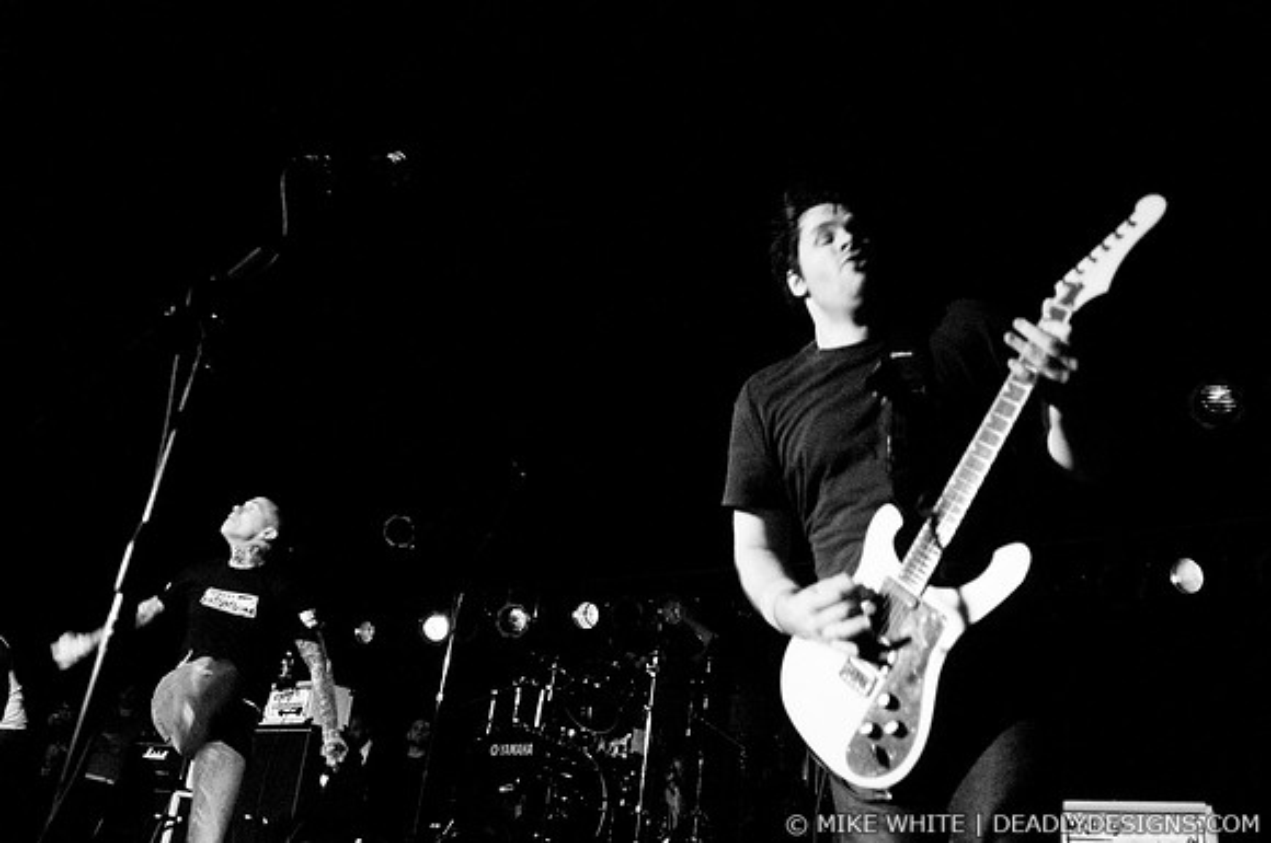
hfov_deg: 62.0
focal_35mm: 30
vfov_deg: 43.5
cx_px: 636
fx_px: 1058
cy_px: 422
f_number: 2.8
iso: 1000
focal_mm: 20
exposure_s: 1/200
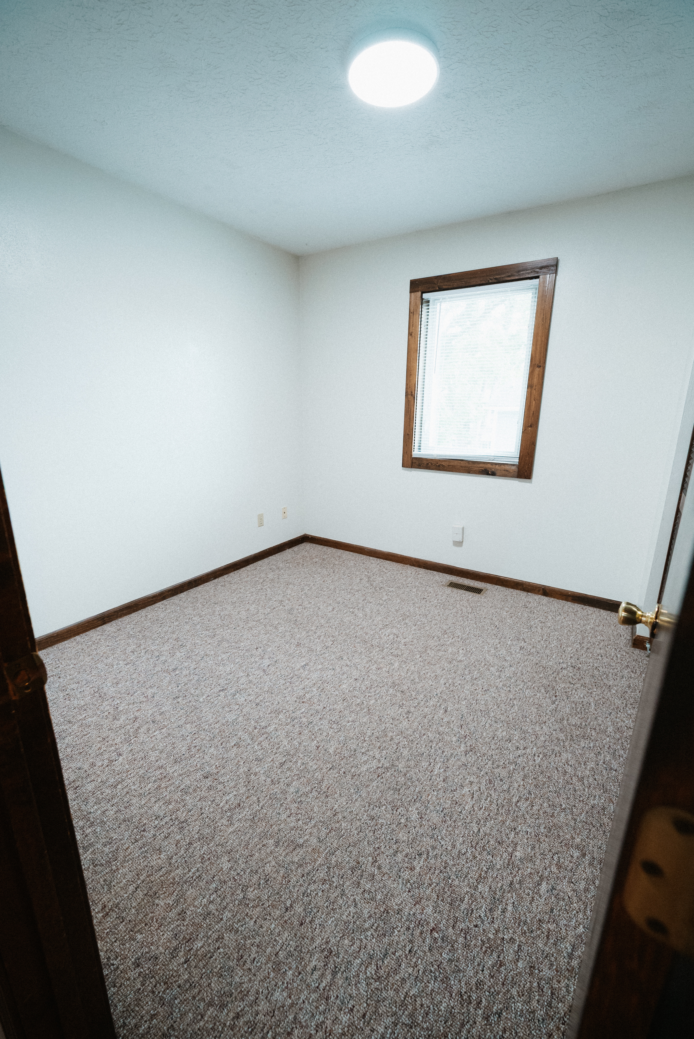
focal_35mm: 14
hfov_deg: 81.3
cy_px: 520
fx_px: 404
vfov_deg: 104.2
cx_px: 347
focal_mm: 14
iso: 1000
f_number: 4
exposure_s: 1/30
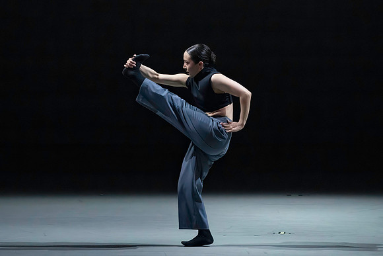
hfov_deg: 4.8
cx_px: 204
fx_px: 4573
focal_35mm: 430
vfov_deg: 3.2
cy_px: 106
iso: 20000
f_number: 5.6
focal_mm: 330
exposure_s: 1/400
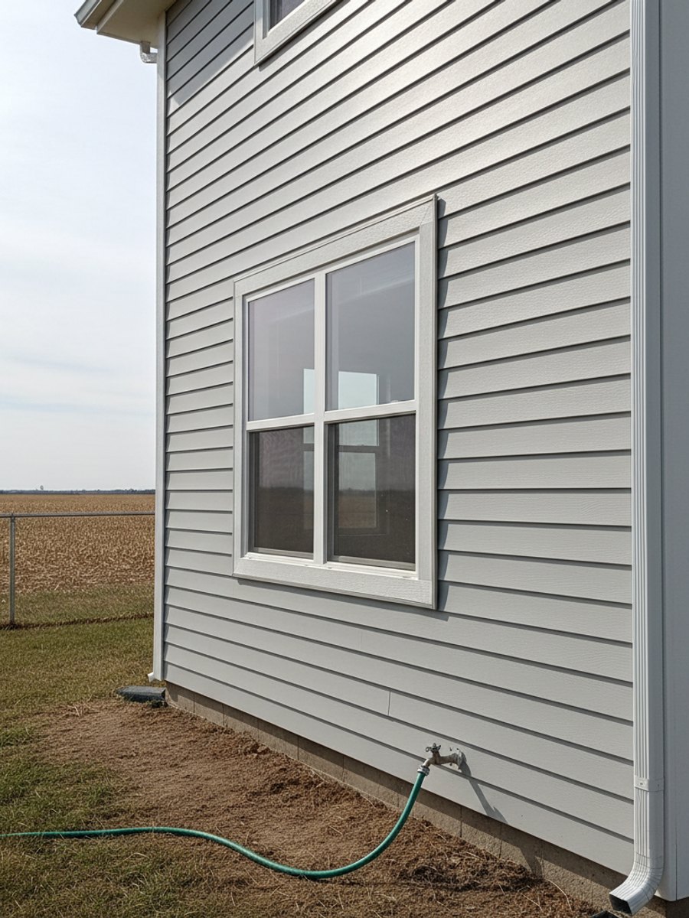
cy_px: 459
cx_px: 344
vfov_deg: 73.9
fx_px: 610
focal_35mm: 23
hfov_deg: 58.9
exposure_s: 1/794
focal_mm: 6.4
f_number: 1.8
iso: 903
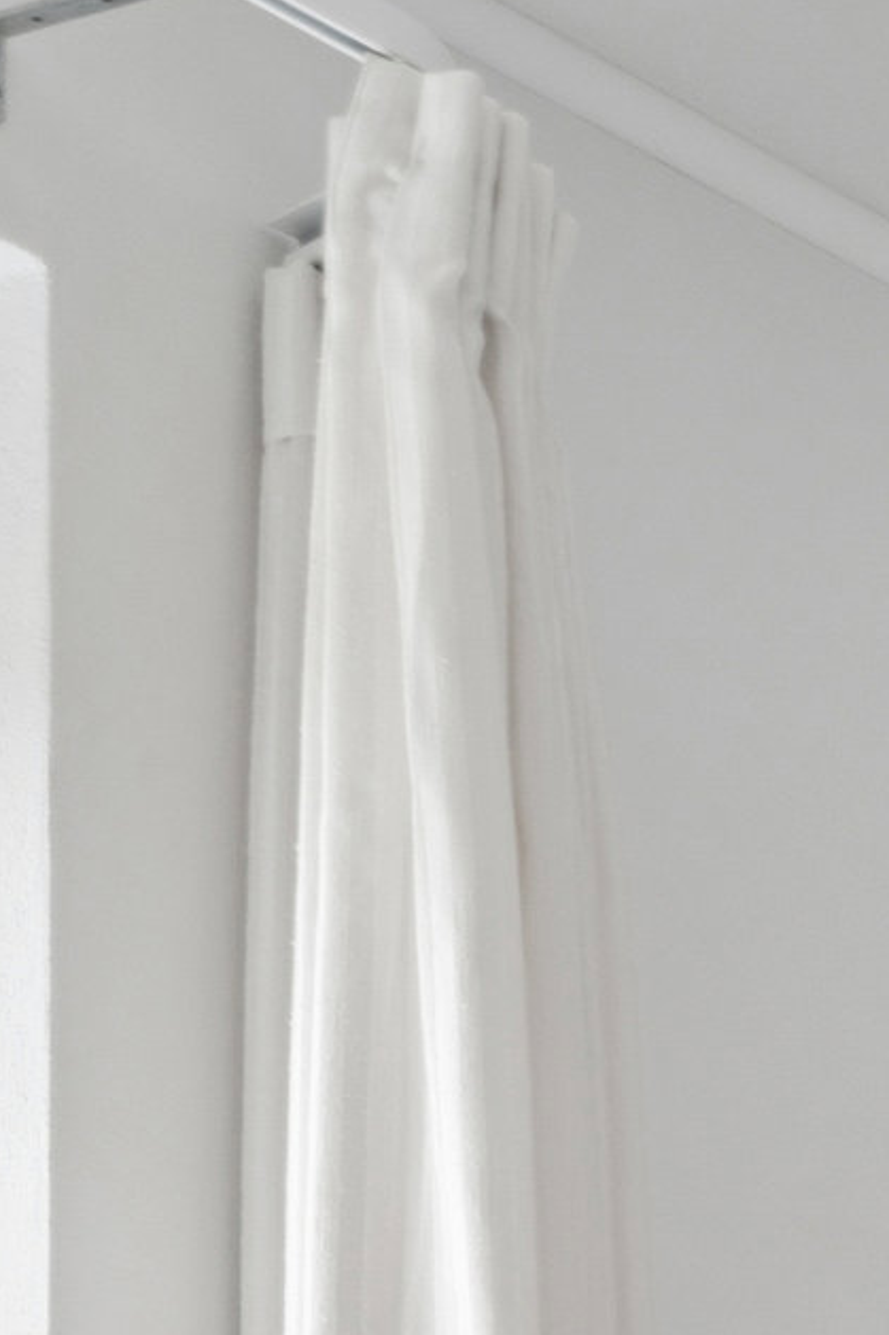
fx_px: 6189
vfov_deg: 11.1
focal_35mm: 167
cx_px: 1623
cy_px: 2770
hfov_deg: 7.9
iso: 400
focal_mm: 35
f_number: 5.6
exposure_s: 1/80
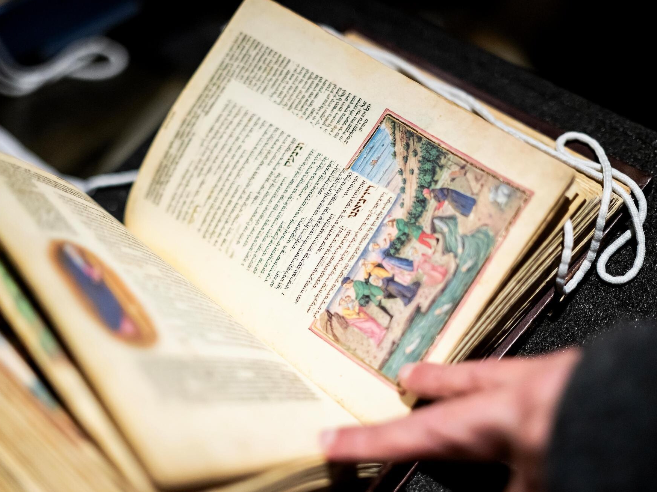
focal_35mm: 55
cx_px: 310
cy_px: 247
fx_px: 1044
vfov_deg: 26.6
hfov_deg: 34.9
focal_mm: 50
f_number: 1.4
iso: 3200
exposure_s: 1/6400
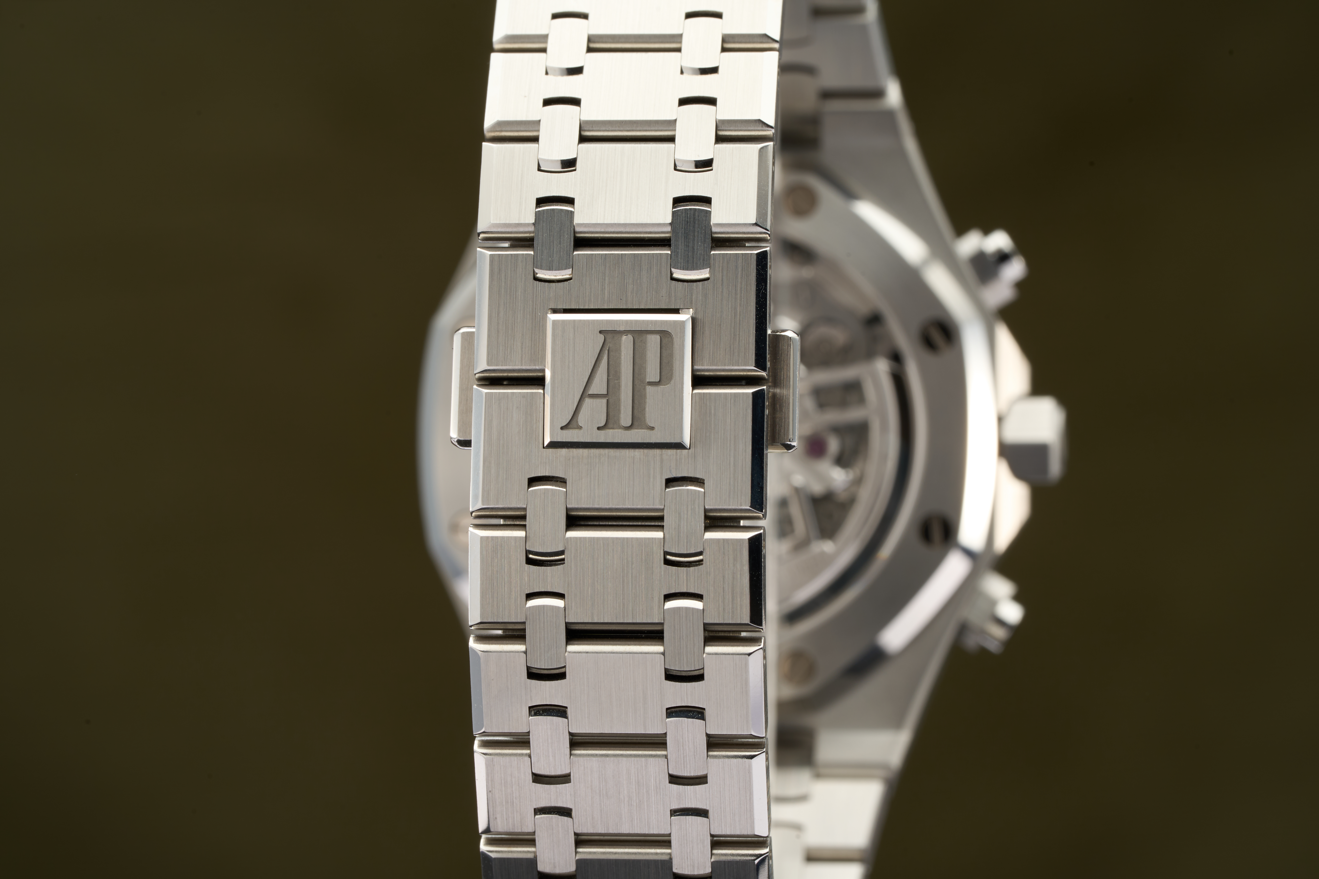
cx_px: 660
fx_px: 3664
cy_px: 440
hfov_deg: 20.4
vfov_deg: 13.7
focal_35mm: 100
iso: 125
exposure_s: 1/125
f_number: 16
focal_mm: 100
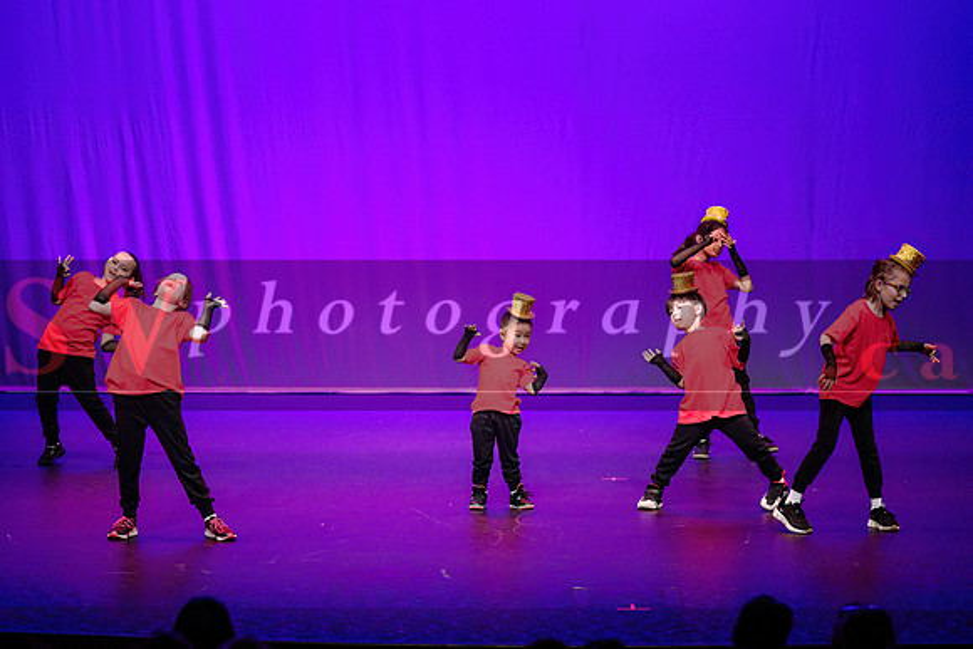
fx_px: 3550
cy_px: 347
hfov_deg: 15.6
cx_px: 447
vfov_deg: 10.4
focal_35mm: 131
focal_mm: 120
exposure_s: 1/320
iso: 1250
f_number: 2.8
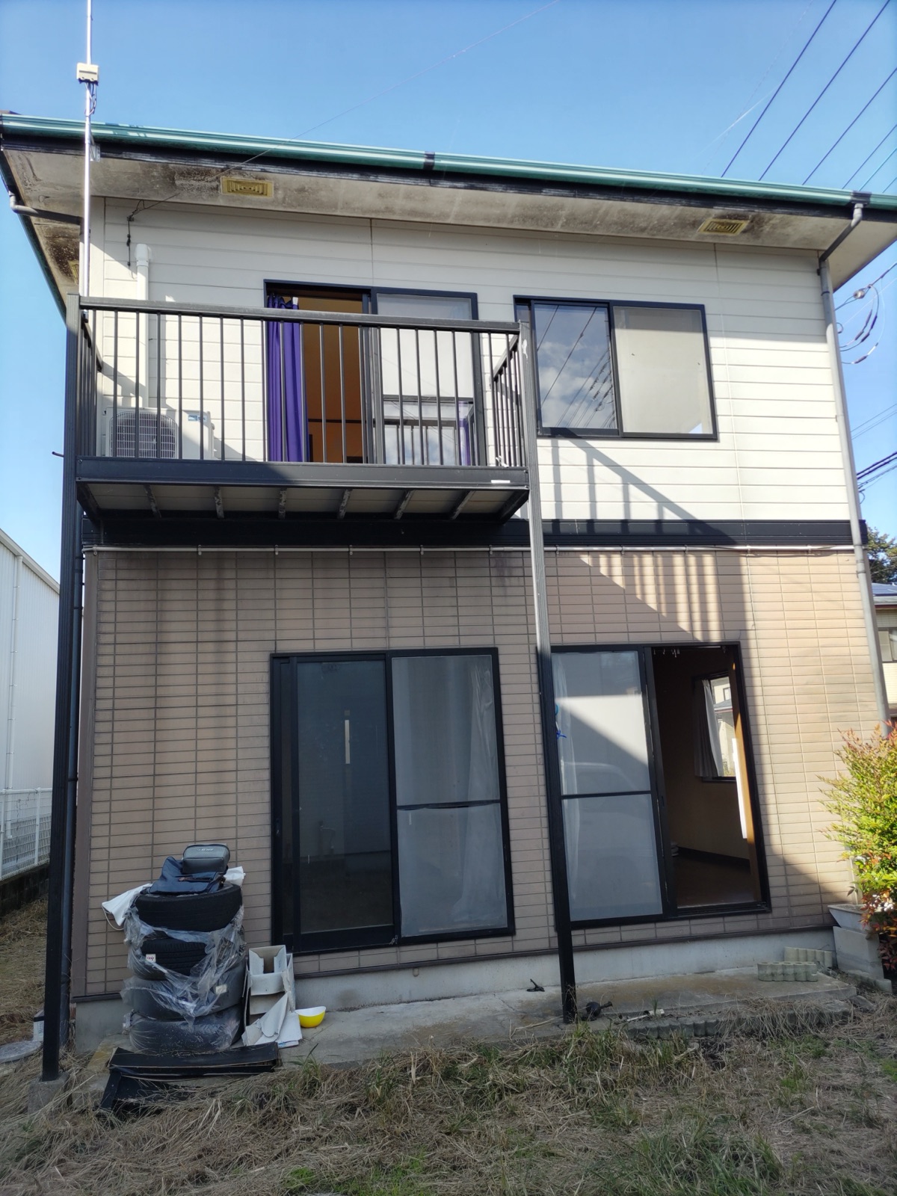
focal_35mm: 26
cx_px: 448
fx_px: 898
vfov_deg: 67.3
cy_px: 598
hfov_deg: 53.1
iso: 50
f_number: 1.79
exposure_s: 1/149
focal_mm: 4.8
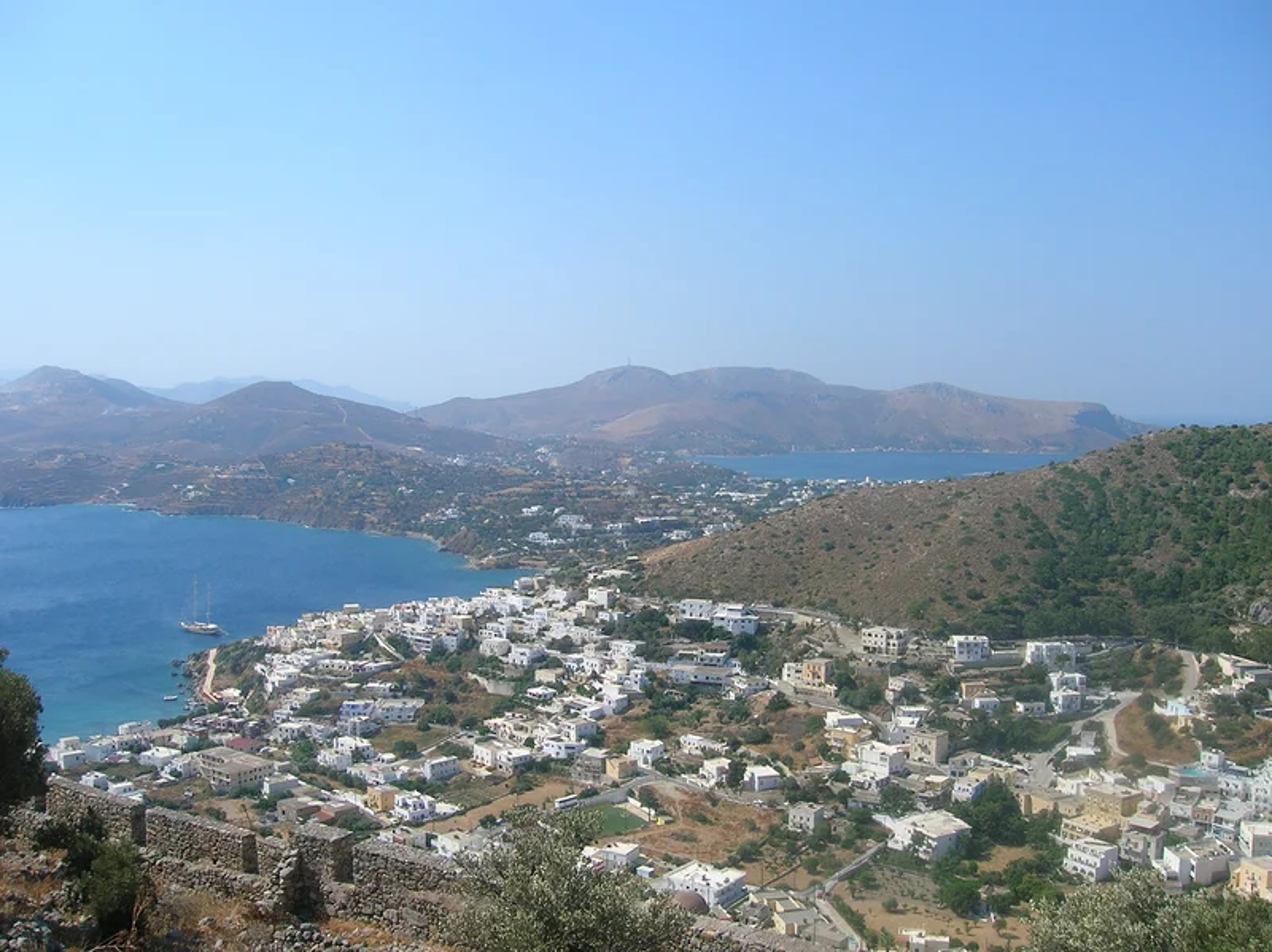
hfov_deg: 54.0
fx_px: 1249
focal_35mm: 34
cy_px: 476
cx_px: 636
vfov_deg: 41.8
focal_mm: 5.7
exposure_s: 1/493
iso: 50
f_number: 4.9
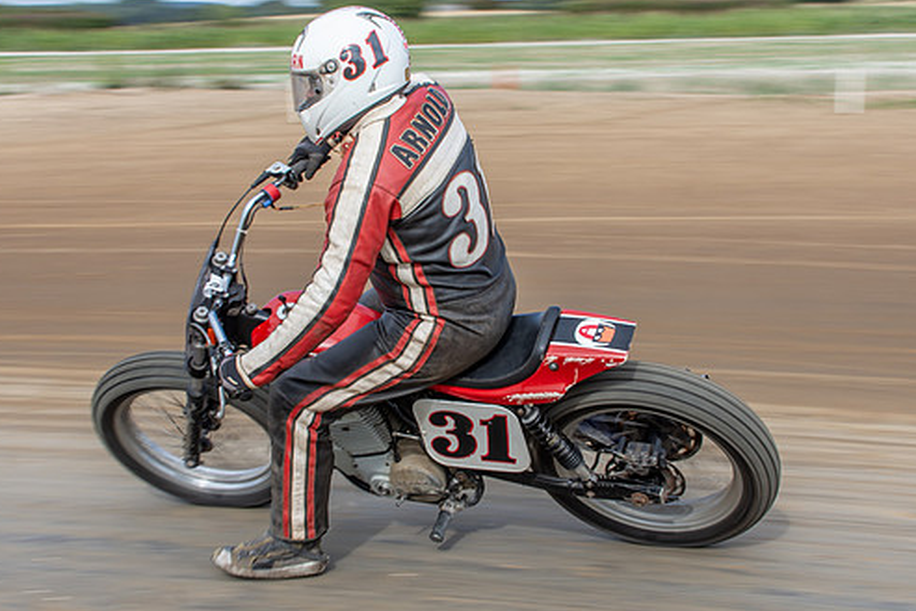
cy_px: 274
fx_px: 1909
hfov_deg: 27.0
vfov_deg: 18.2
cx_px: 436
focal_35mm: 75
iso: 100
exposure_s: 1/125
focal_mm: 38
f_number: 10
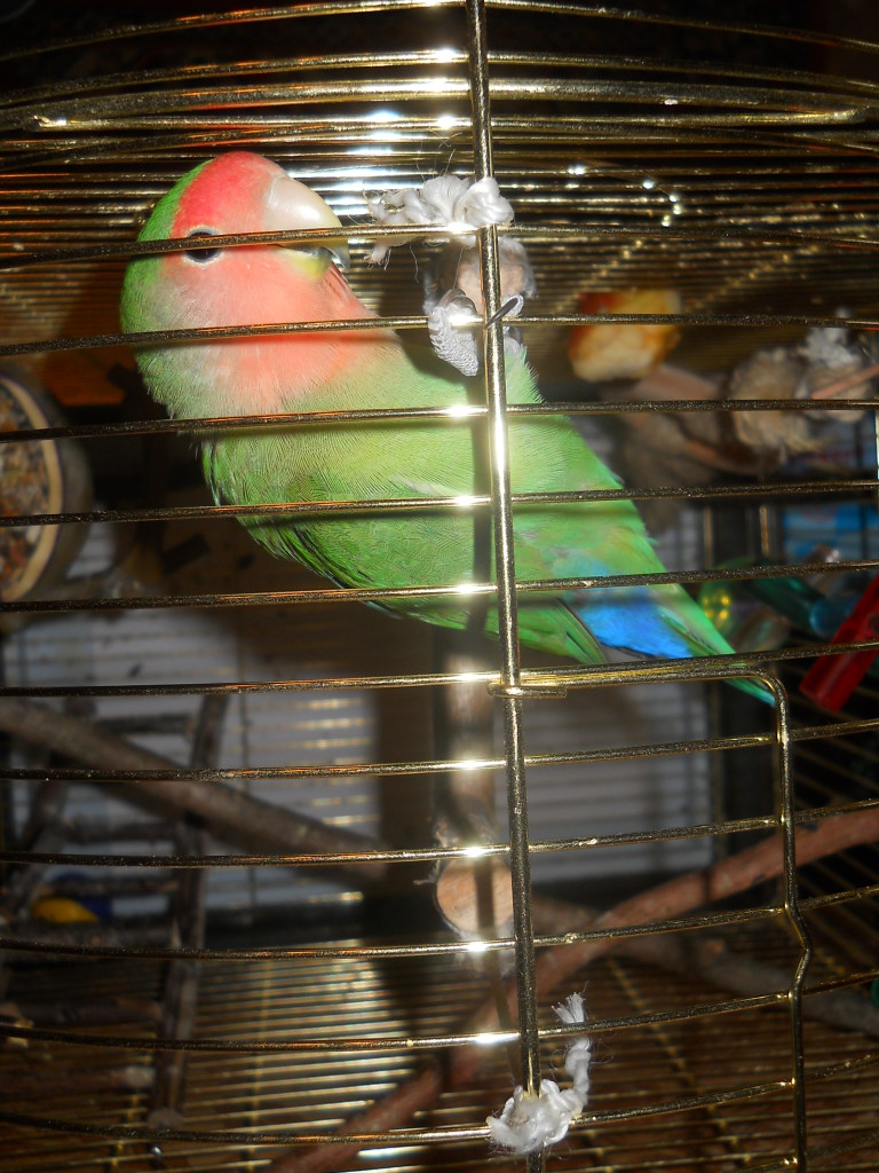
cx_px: 440
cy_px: 586
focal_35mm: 41
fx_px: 1388
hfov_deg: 35.1
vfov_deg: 45.8
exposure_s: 1/30
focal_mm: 6.72
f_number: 5.5
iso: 80
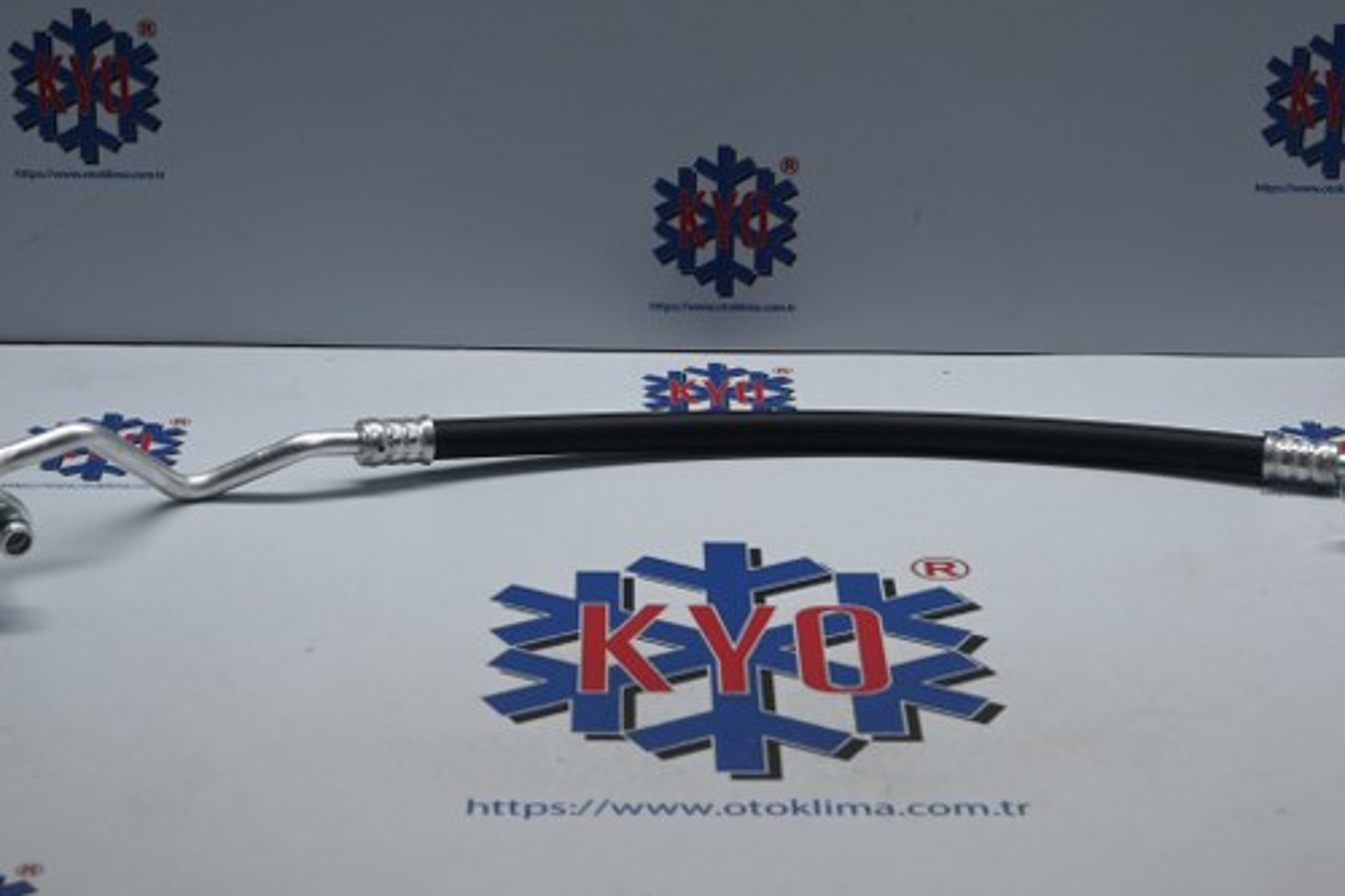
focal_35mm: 90
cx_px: 699
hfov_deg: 22.6
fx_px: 3361
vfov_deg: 15.2
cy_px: 369
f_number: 6.3
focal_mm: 50
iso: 400
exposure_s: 1/80
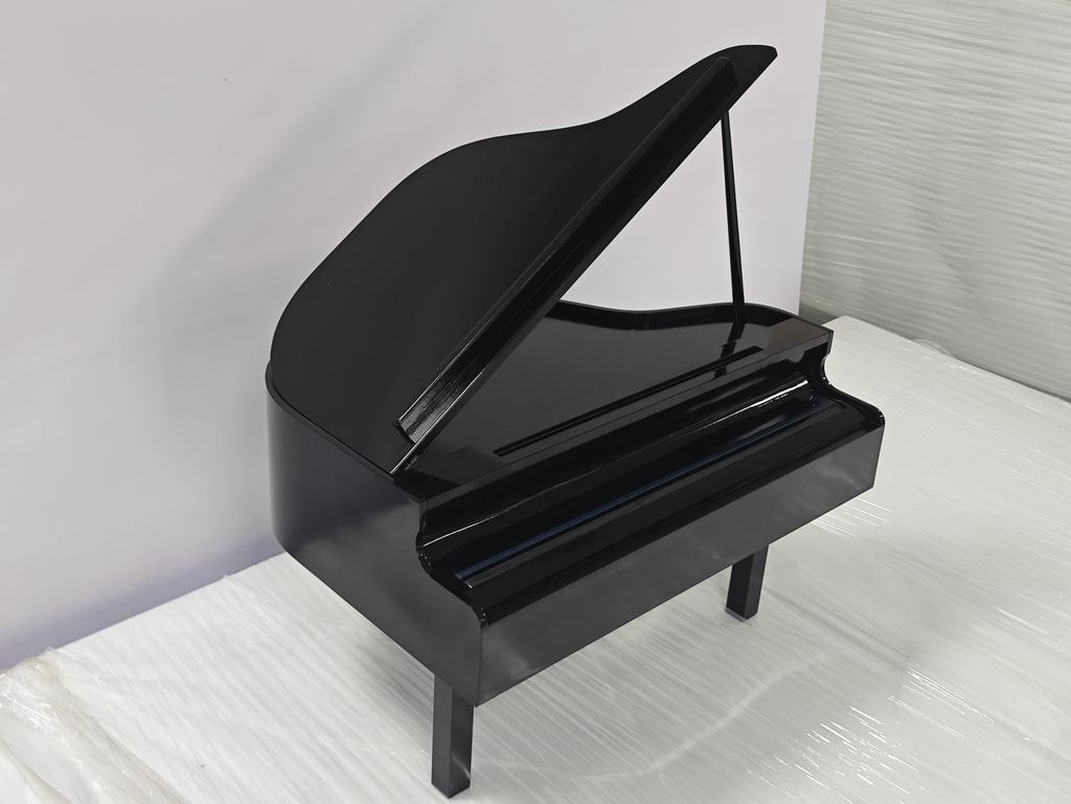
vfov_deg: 35.1
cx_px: 536
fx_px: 1269
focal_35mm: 41
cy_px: 402
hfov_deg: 45.8
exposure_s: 1/51.6
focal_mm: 8.7
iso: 320
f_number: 1.9
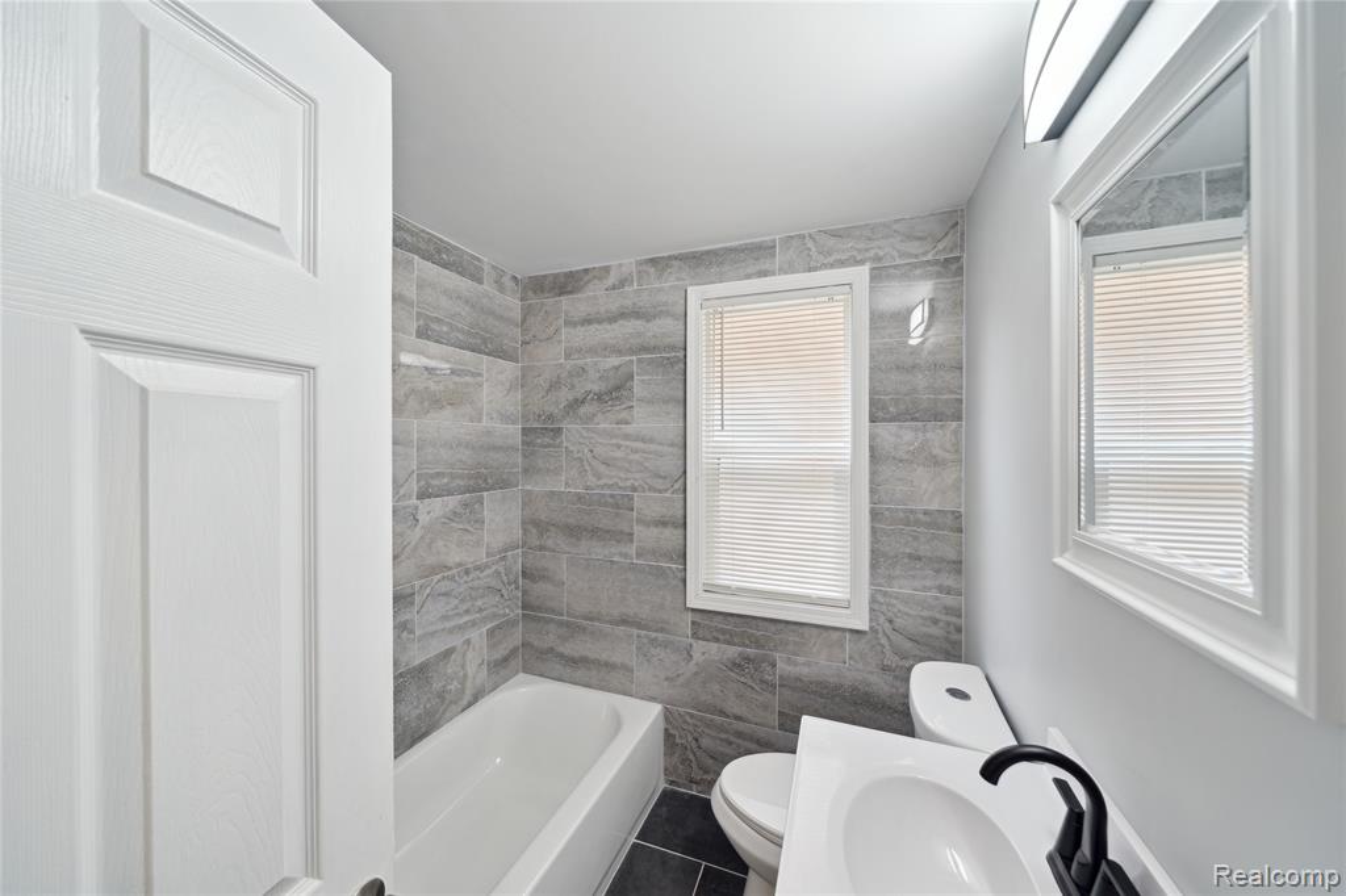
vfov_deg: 90.0
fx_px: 448
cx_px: 673
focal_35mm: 12
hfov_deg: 112.6
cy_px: 448
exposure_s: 1/8
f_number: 7.1
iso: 250
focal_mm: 12
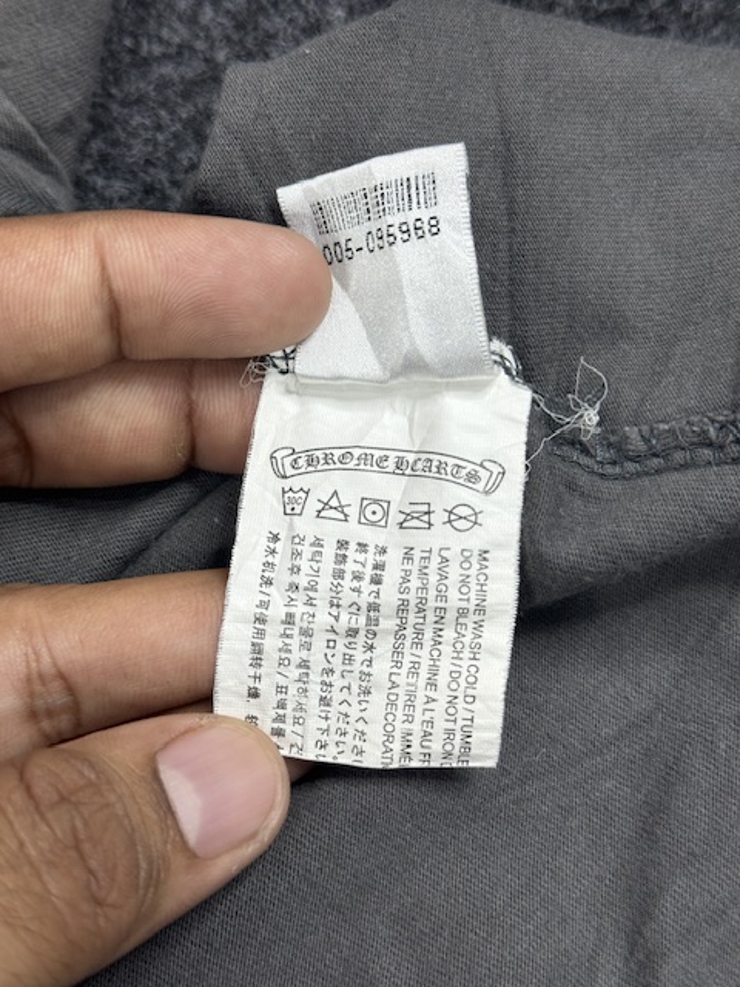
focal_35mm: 48
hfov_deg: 30.3
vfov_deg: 39.7
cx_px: 370
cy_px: 494
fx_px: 1368
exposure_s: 1/100
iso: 64
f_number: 1.78
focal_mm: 6.76
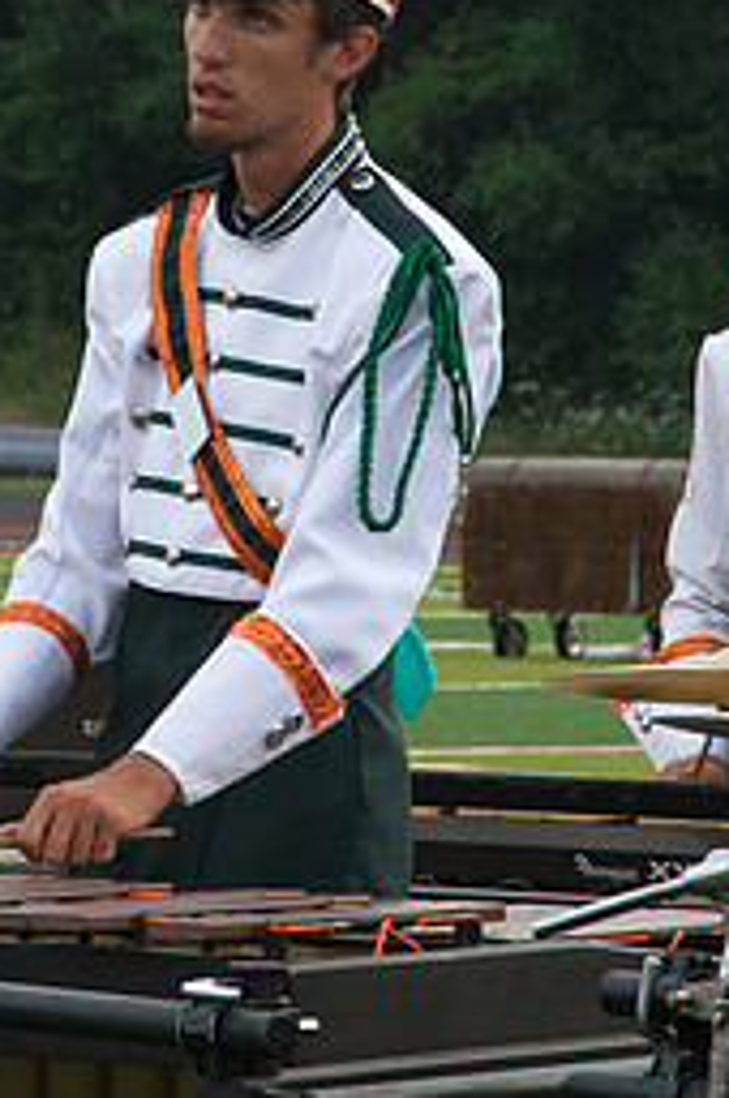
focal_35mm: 383
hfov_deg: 3.6
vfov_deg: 5.4
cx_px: 233
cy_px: 338
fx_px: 11664
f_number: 9
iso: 2500
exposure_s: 1/320
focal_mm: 120
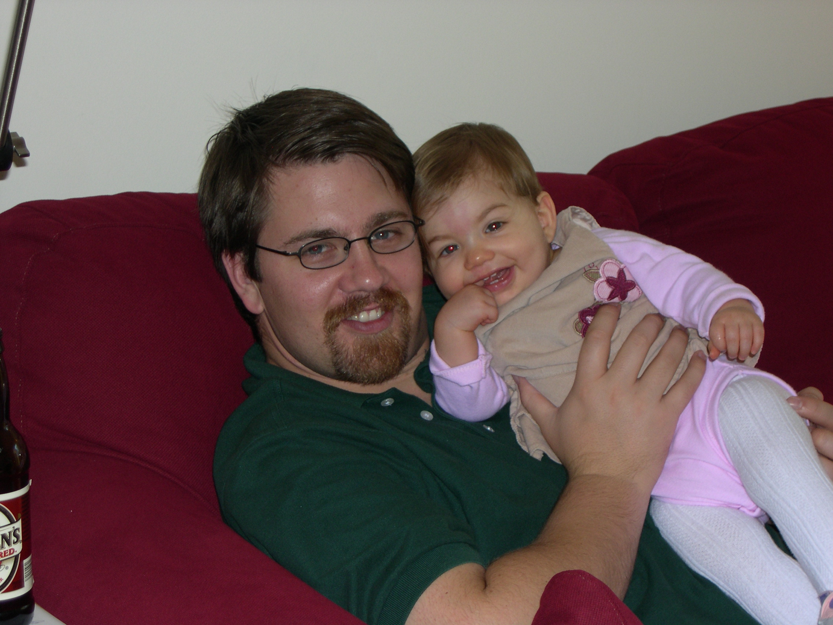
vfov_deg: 18.0
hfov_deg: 23.8
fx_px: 1973
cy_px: 312
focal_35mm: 82
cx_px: 416
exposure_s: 1/60
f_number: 4.1
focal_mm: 17.4
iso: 108
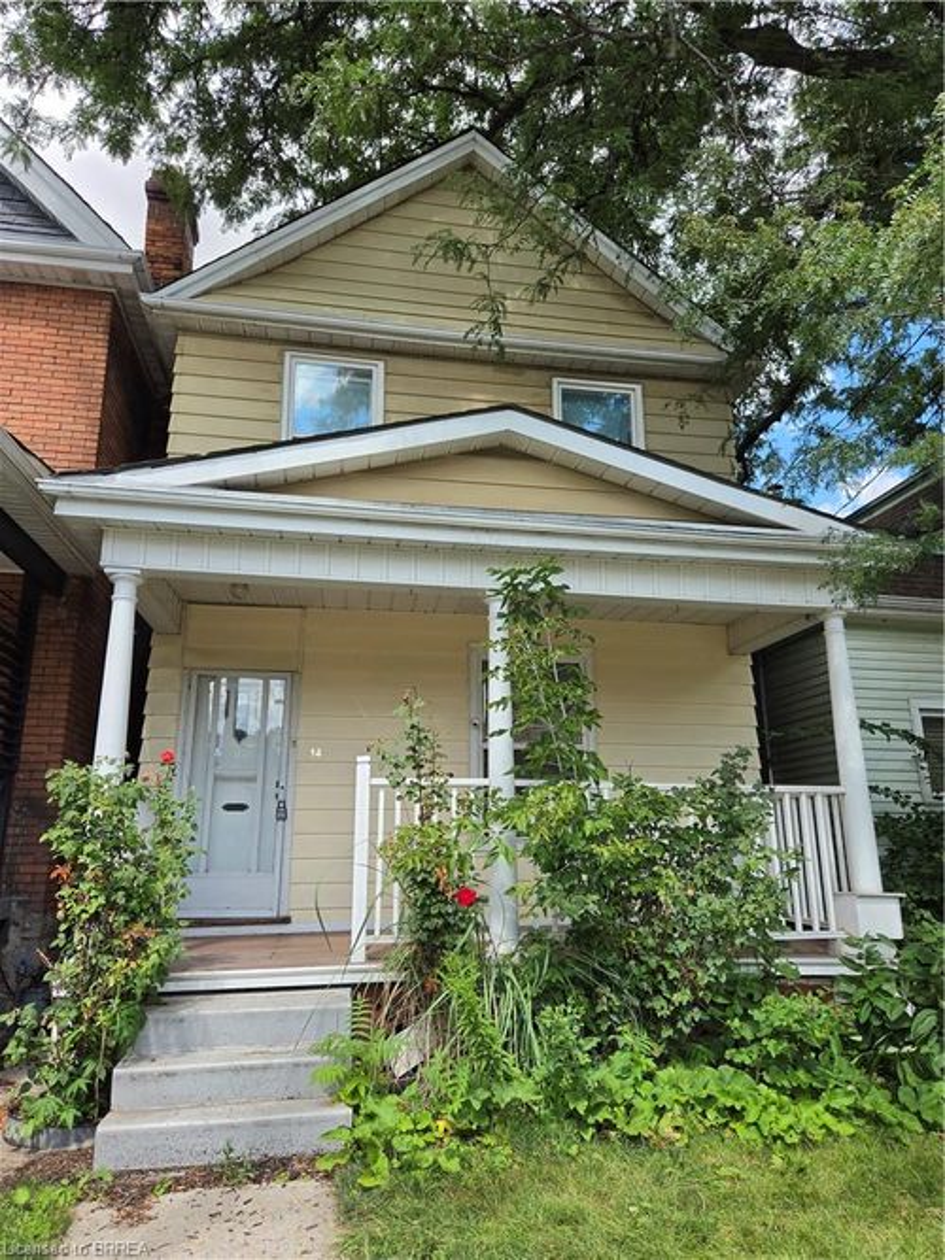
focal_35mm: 23
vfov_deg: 73.9
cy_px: 630
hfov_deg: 58.9
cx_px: 472
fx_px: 837
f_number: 1.8
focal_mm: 5.4
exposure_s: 1/1559
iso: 80
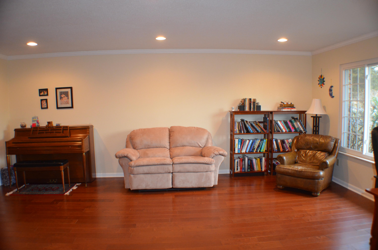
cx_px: 189
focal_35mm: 36
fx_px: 377
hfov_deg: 53.2
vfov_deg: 36.7
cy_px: 125
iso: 1400
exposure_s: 1/60
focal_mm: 24
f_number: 4
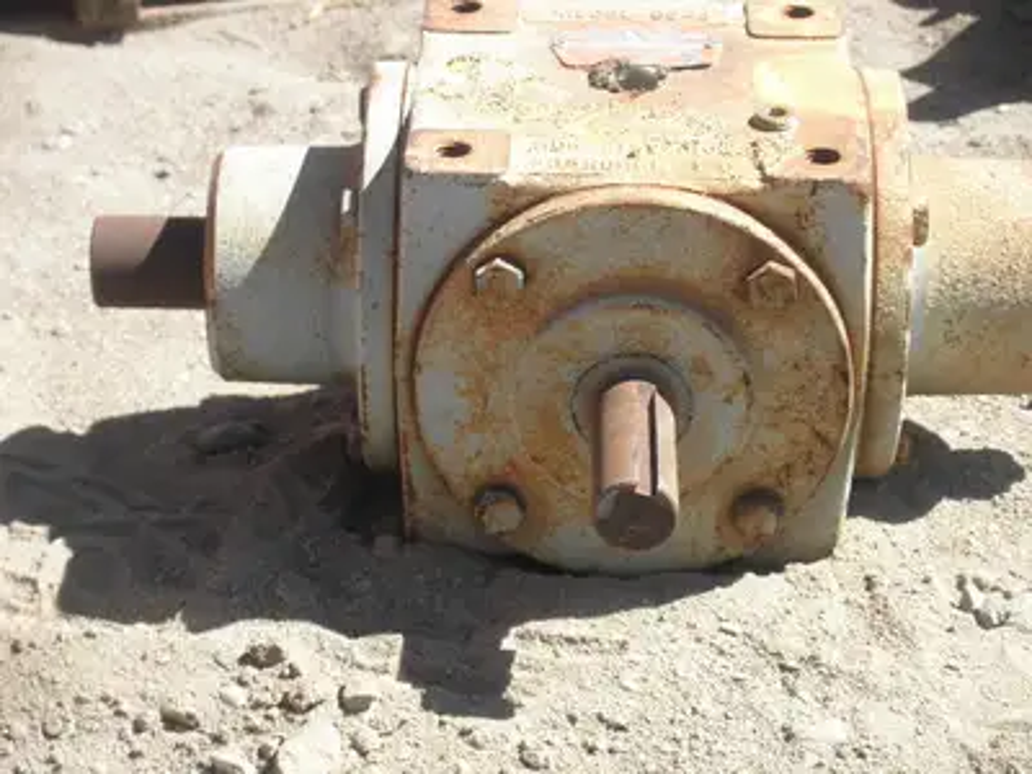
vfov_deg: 11.0
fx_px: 4025
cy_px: 387
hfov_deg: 14.6
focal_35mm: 135
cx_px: 516
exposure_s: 1/250
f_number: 4.8
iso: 64
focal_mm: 23.8
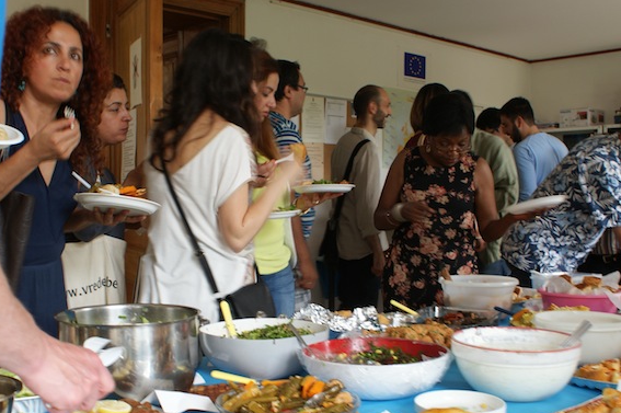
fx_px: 603
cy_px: 239
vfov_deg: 37.7
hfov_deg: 54.4
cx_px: 335
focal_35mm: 35
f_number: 5.6
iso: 100
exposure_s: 1/8
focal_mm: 20
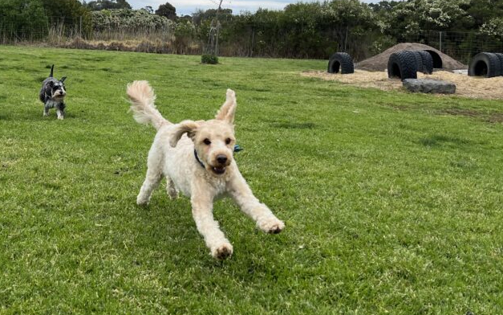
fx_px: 617
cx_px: 124
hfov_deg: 42.9
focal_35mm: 45
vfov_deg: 28.5
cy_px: 119
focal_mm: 5.7
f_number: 1.5
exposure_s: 1/3356
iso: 50
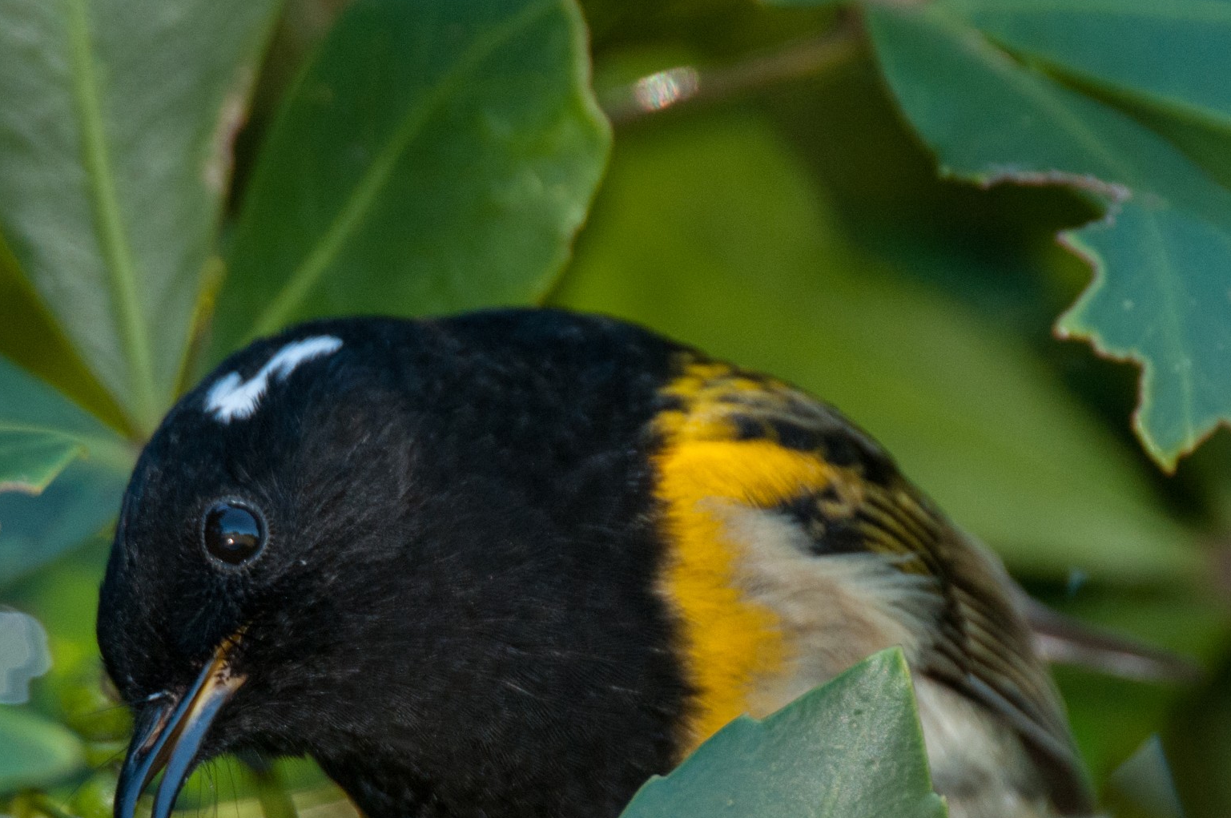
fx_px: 39995
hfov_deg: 1.8
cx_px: 314
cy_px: 664
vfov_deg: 1.2
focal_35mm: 1171
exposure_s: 1/250
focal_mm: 400
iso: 640
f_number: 6.3
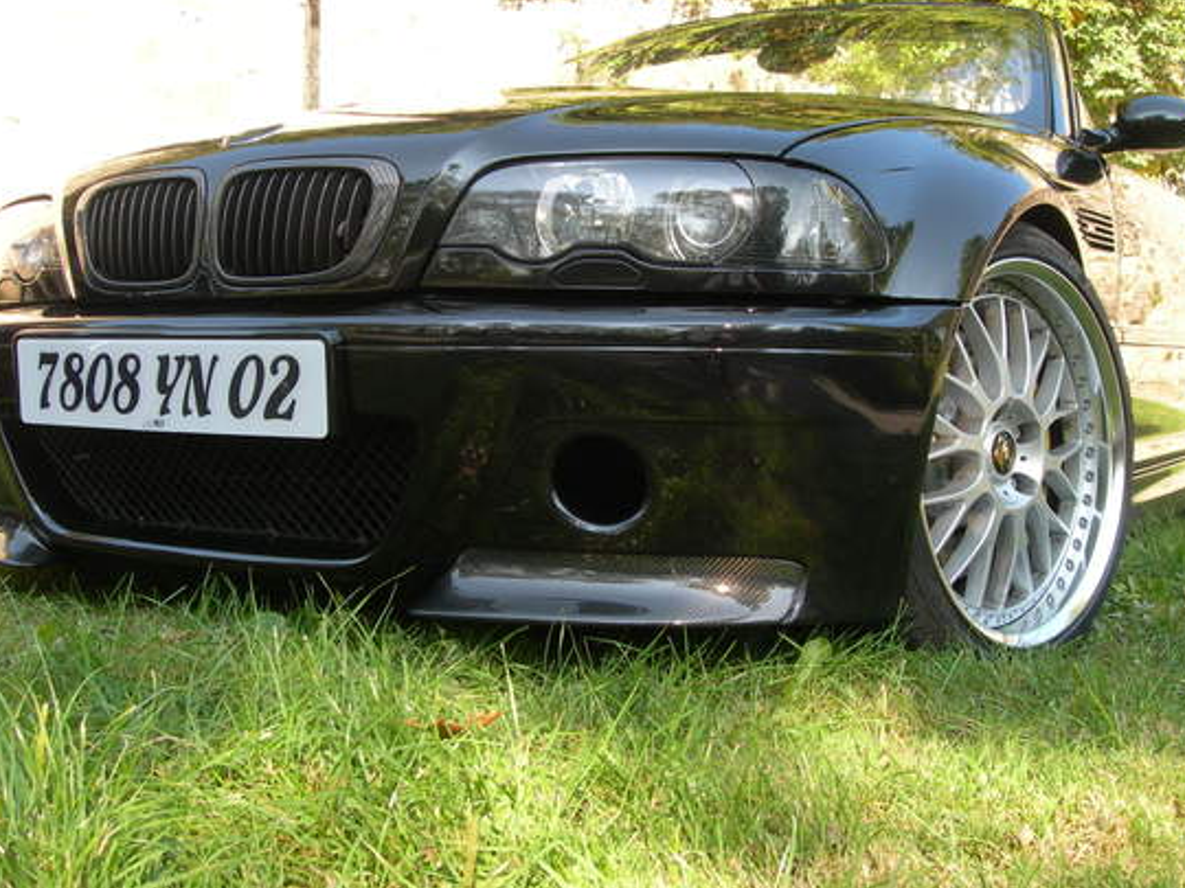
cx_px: 617
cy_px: 467
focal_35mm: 45
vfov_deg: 32.2
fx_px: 1540
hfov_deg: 42.1
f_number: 4.8
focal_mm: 7.8
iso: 50
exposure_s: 1/61
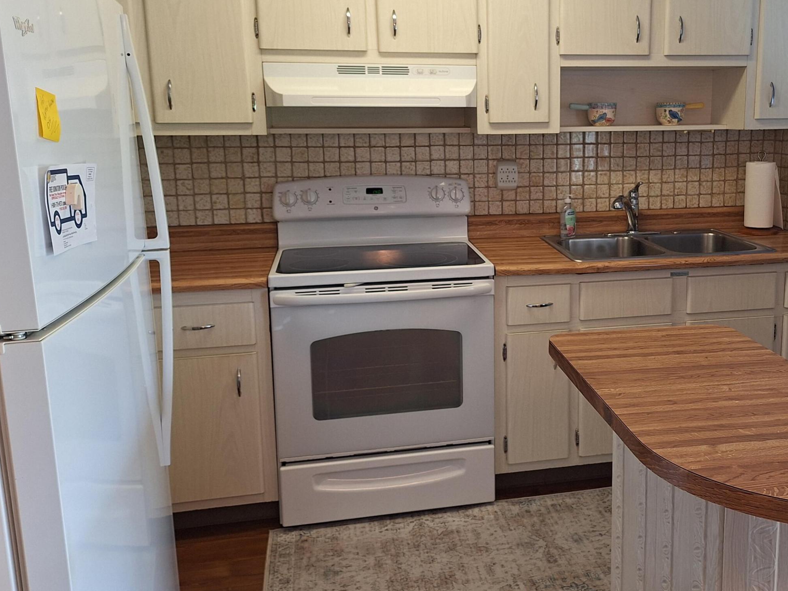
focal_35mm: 34
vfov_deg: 41.7
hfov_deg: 52.8
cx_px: 531
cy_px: 253
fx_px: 774
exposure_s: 1/40
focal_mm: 5.54
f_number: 1.8
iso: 50
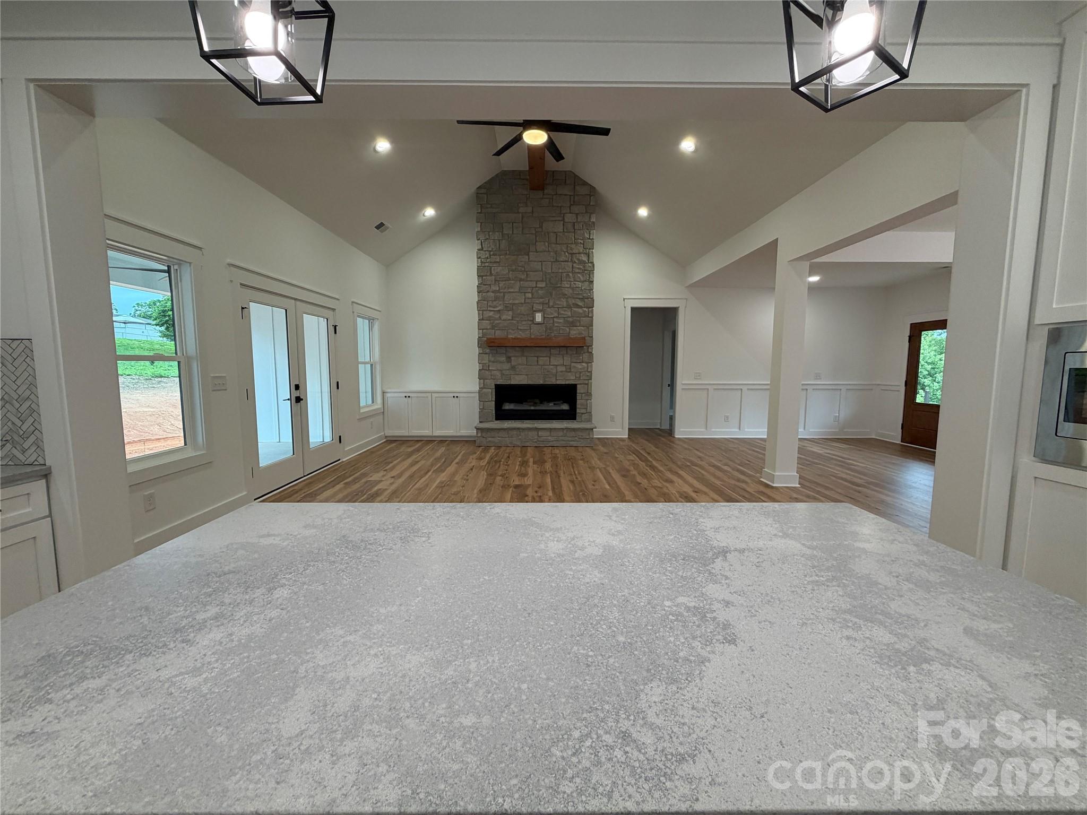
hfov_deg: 102.1
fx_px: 440
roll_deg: -0.1
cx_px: 544
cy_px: 408
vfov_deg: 85.7
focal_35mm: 14
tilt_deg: -5.5
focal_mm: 2.22
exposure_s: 1/120
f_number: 2.2
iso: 160
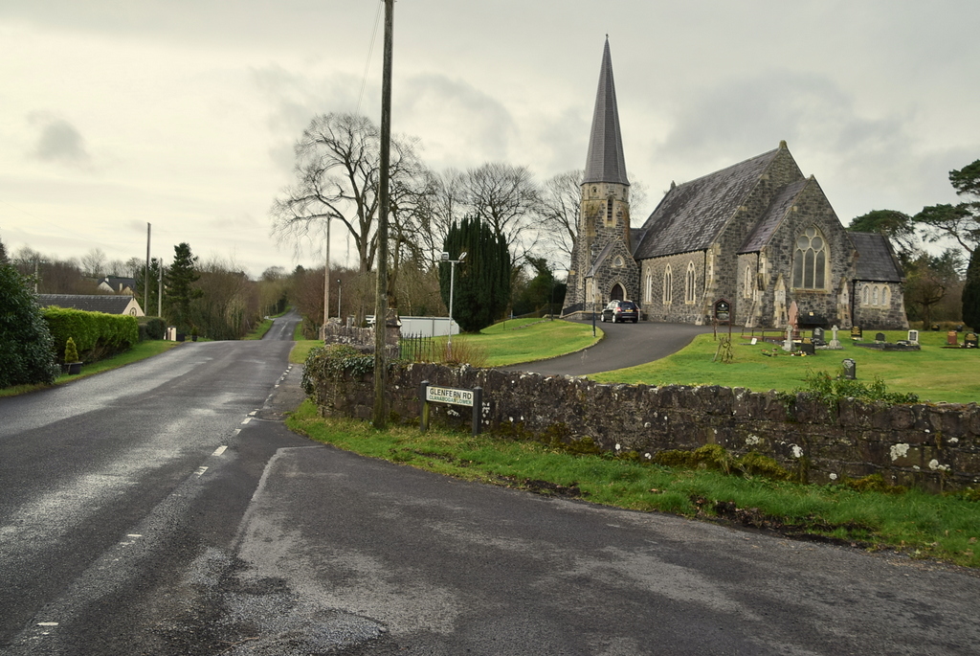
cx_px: 490
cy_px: 328
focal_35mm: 30
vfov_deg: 43.7
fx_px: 817
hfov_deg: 61.9
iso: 100
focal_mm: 20
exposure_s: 1/200
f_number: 7.1
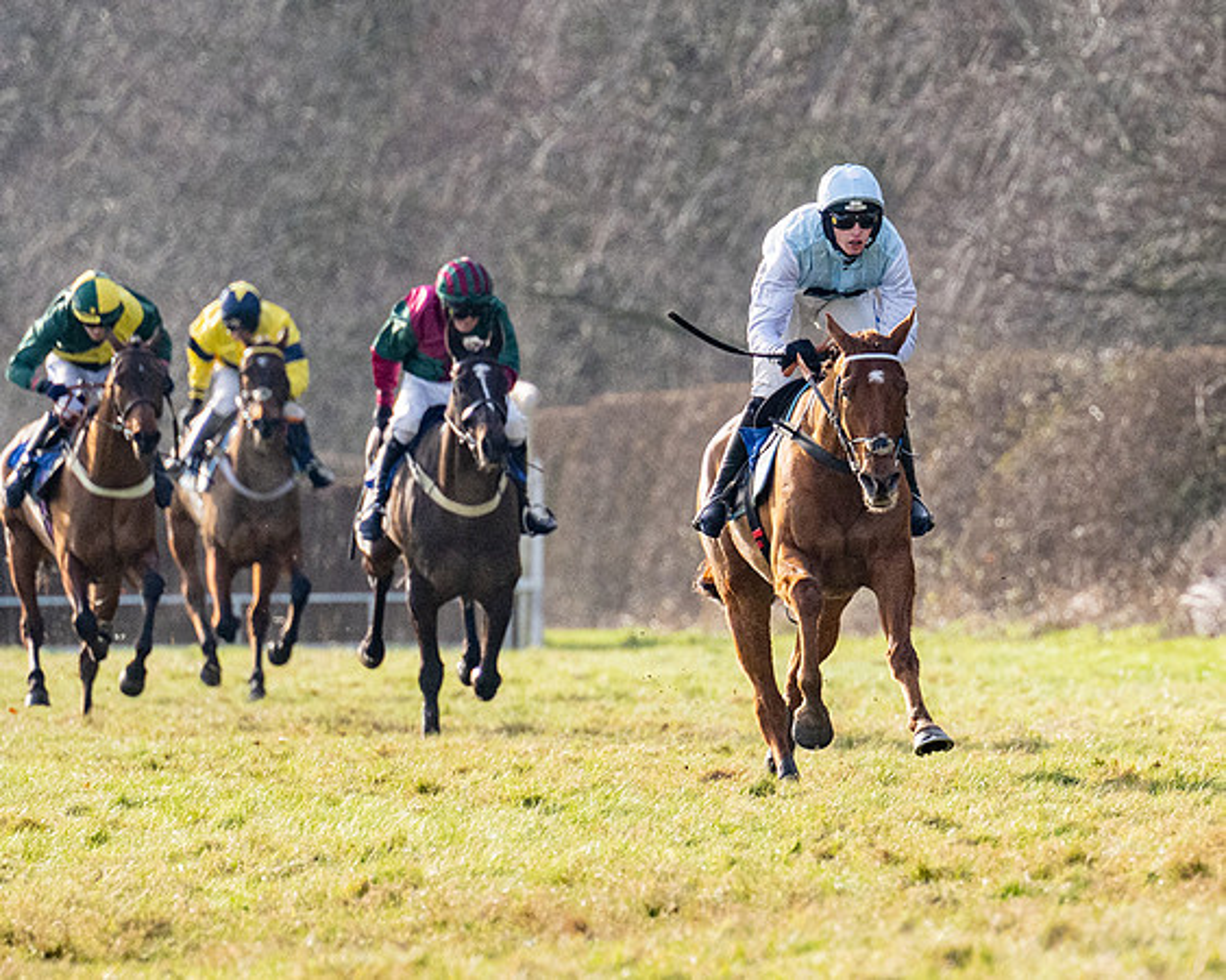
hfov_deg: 2.9
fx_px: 24443
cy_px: 429
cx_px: 1153
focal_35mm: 674
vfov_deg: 2.3
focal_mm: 260
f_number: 4
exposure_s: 1/4000
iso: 800
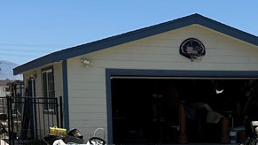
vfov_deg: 12.8
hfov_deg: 23.0
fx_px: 630
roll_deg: +0.5
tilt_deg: -8.8
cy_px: 179
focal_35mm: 92
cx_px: 189
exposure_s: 1/6623
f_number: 1.78
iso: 80
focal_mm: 6.86
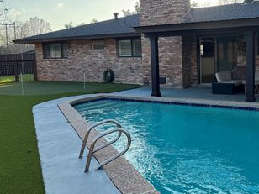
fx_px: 292
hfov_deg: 46.0
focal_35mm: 39
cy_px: 83
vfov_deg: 36.7
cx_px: 198
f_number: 1.78
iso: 80
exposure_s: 1/1285
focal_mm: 6.86
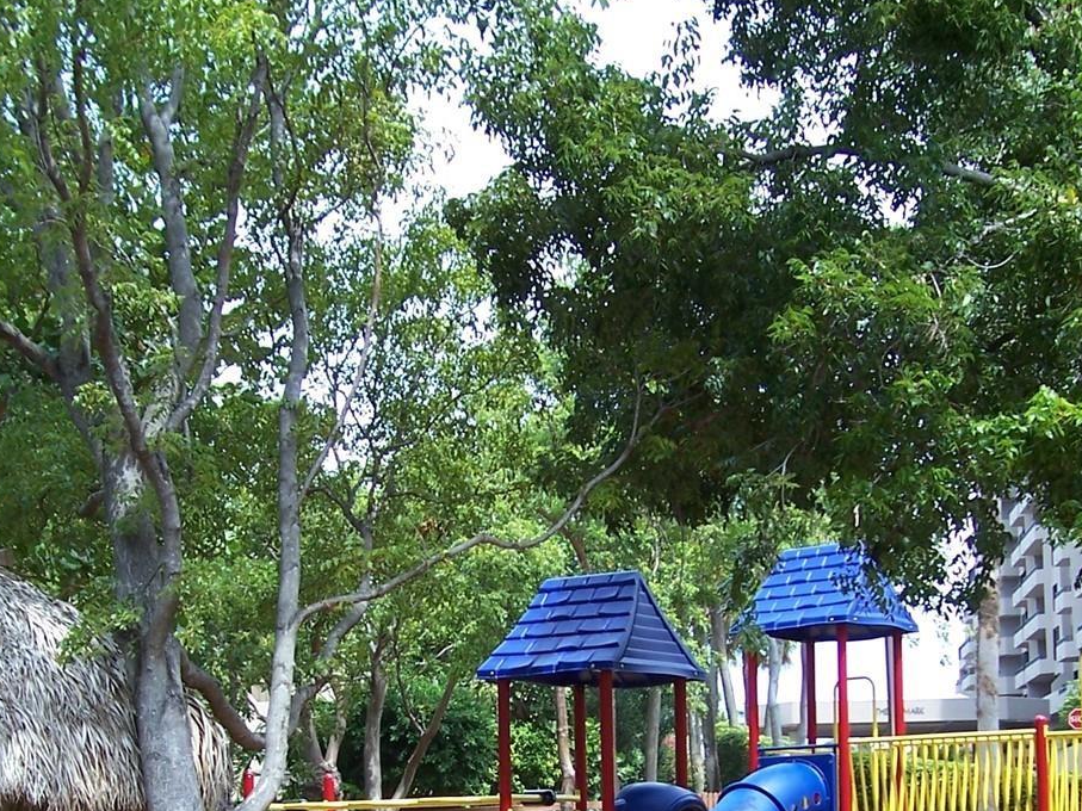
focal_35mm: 60
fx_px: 1875
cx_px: 557
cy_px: 689
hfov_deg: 32.2
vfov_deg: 23.9
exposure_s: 1/350
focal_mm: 5.6
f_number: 2.7
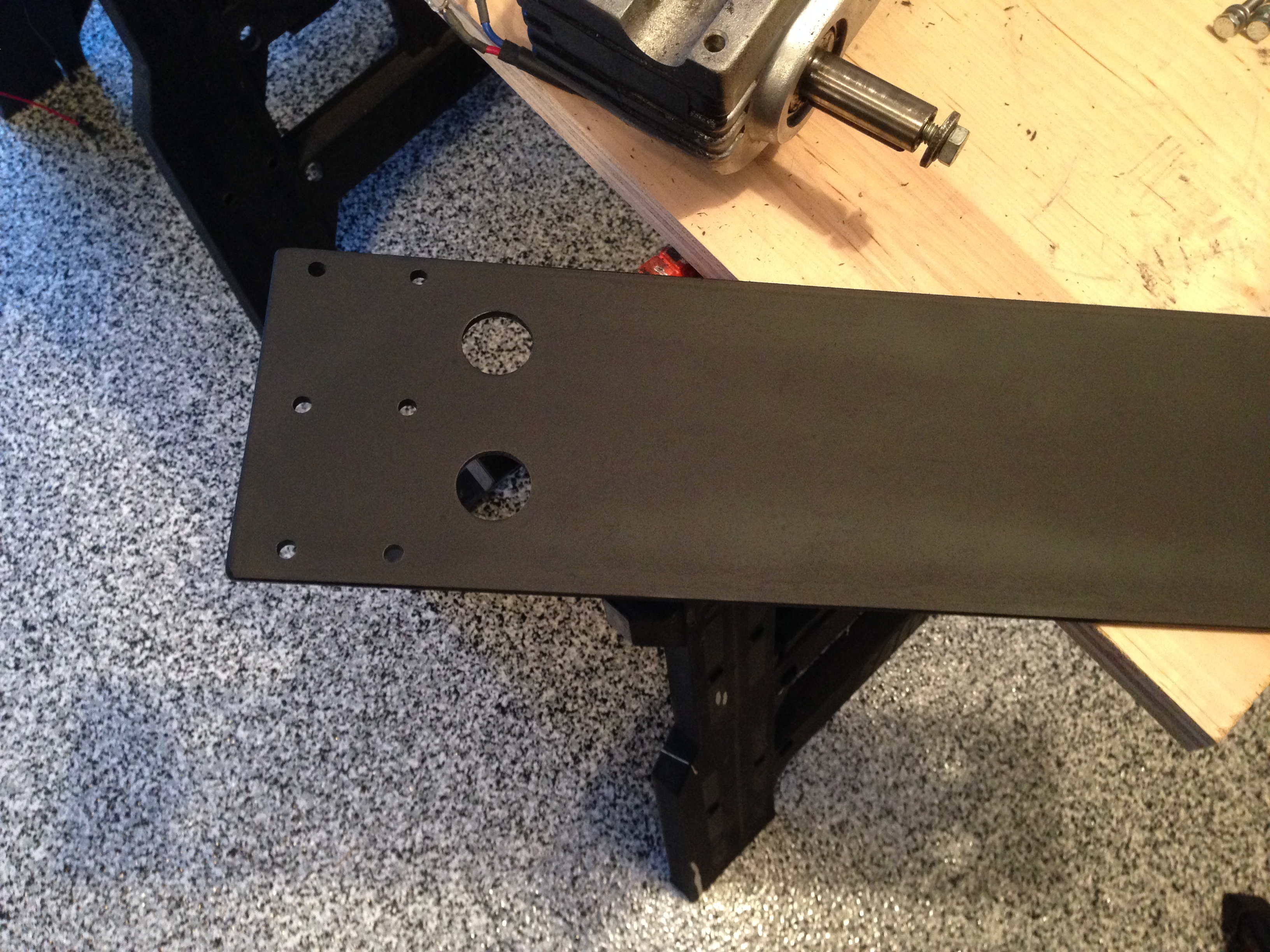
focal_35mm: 33
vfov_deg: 42.9
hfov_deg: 55.4
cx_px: 635
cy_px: 476
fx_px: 1211
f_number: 2.4
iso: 320
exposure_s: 1/20
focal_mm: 4.12
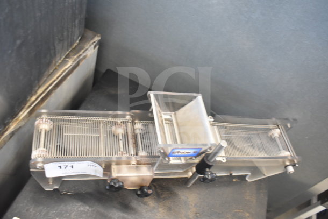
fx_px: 273
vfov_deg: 43.6
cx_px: 164
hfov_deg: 61.9
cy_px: 110
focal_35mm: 30
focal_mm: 20
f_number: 3.8
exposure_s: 1/30
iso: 1250
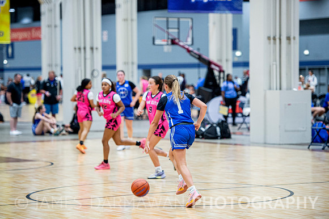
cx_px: 164
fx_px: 1233
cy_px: 110
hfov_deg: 15.2
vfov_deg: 10.1
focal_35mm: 135
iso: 2000
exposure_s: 1/400
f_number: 2.8
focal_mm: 135
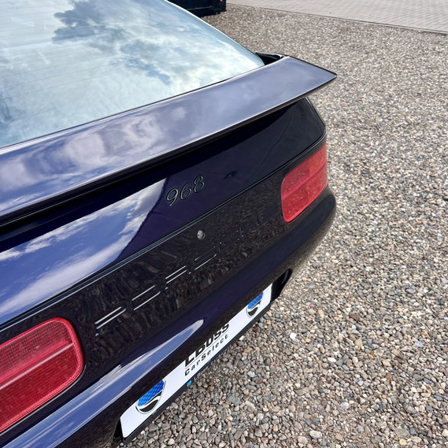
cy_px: 225
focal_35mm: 31
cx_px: 231
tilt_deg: -32.1
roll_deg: -1.9
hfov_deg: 52.5
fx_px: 454
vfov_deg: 52.5
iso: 50
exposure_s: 1/1058
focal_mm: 5.7
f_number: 1.5
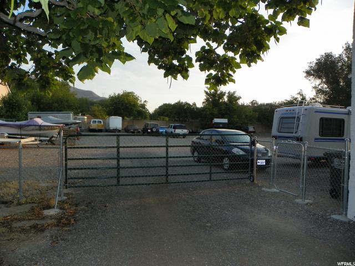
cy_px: 133
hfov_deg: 67.3
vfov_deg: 53.1
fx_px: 267
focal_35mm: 26
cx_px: 178
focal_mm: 4.6
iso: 64
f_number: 4
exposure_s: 1/200
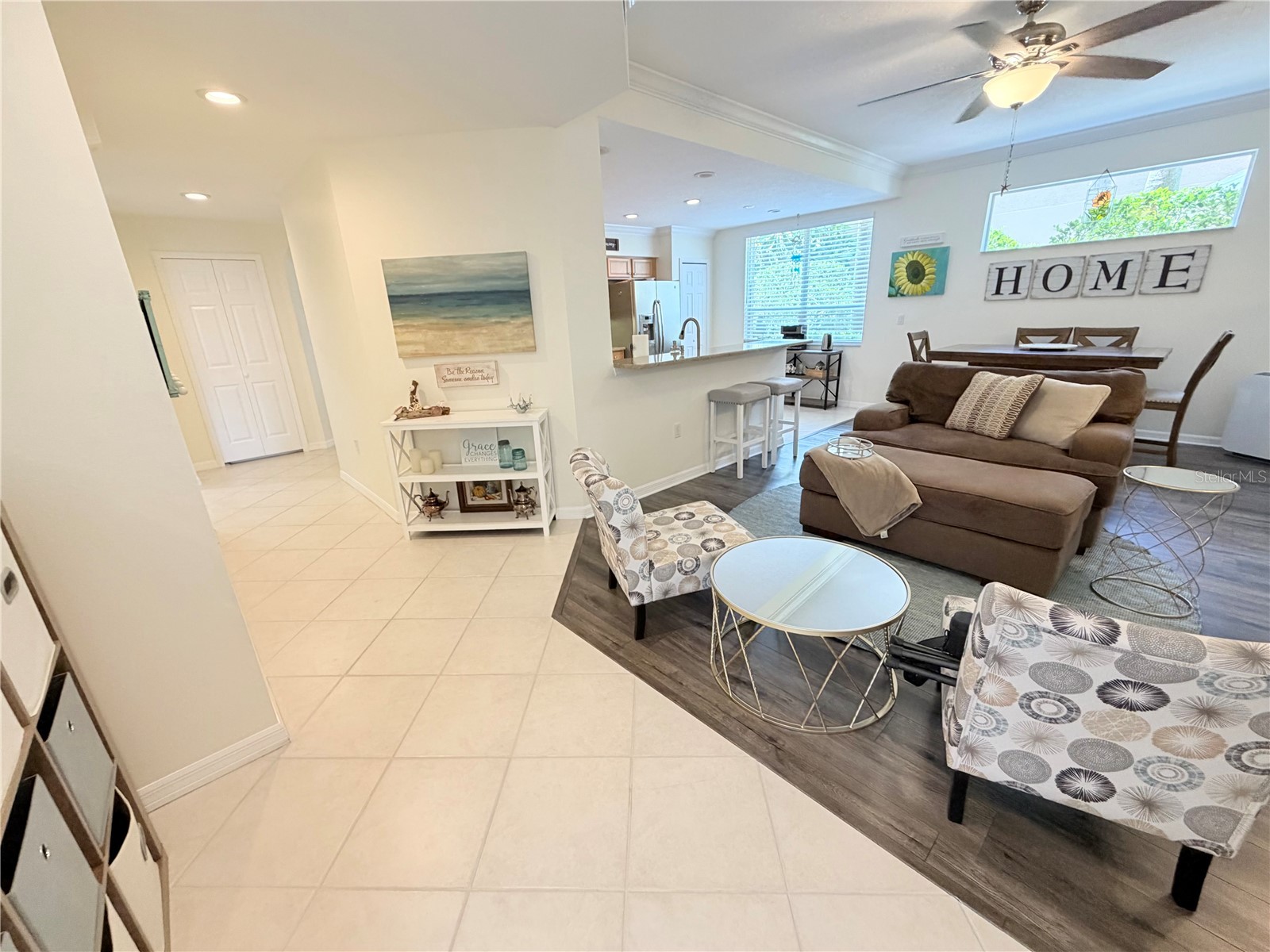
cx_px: 635
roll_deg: +3.4
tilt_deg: -17.0
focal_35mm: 14
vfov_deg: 85.7
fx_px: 514
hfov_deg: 102.1
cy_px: 476
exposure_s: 1/120
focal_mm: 2.22
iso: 320
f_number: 2.2
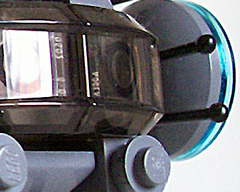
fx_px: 1662
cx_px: -275
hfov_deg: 7.8
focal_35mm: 234
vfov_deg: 6.6
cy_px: 118
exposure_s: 1/24
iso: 160
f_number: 2.9
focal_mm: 7
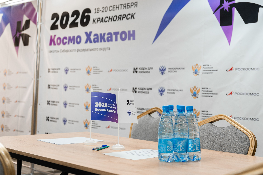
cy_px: 88
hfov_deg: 33.9
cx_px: 132
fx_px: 431
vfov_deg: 23.0
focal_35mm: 59
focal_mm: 39.5
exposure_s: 1/125
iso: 400
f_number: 2.8
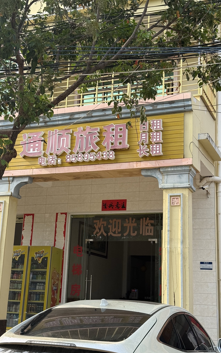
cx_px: 102
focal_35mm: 51
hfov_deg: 25.3
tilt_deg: +14.2
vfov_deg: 39.6
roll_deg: -3.9
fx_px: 491
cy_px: 176
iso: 64
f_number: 1.78
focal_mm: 6.76
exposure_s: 1/2146
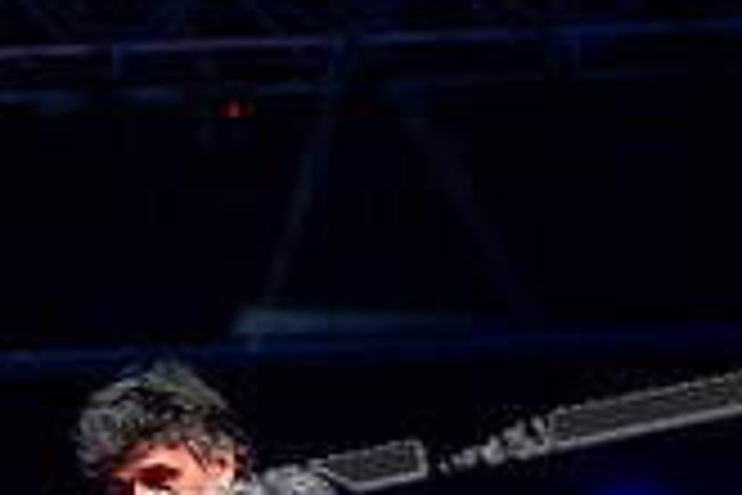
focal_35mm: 200
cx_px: -310
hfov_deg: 10.0
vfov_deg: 6.8
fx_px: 4122
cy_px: 664
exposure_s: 1/1000
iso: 4000
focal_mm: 57
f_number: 2.8
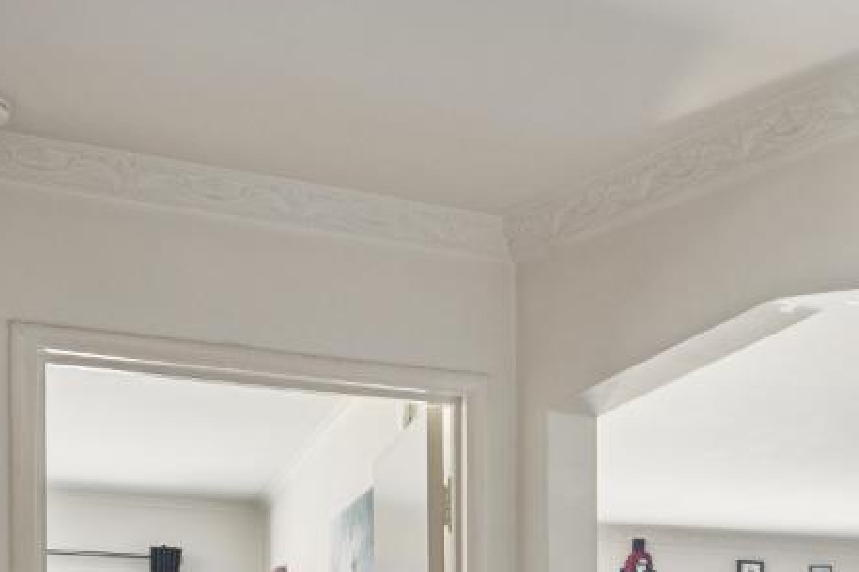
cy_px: 735
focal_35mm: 61
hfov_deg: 30.3
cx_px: 886
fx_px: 1455
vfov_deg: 20.4
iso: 400
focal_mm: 18
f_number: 8
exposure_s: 1/25
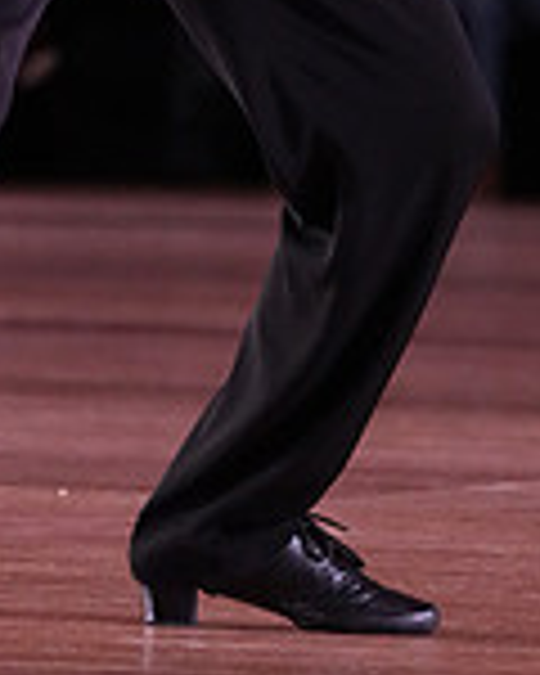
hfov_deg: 2.4
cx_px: -227
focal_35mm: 639
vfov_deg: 3.0
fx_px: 12766
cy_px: -382
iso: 5000
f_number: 5.6
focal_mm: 176
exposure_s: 1/250
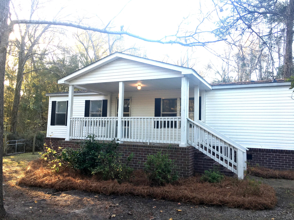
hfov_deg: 61.7
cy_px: 110
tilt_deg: +4.4
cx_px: 147
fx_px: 246
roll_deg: -1.9
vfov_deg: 48.2
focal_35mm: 29
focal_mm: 4.15
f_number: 2.2
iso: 25
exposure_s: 1/120
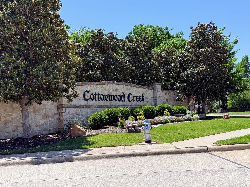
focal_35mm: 48
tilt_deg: +3.9
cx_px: 125
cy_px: 94
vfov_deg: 30.3
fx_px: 347
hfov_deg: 39.7
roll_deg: +1.2
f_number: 1.78
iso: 64
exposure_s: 1/2762
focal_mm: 6.76
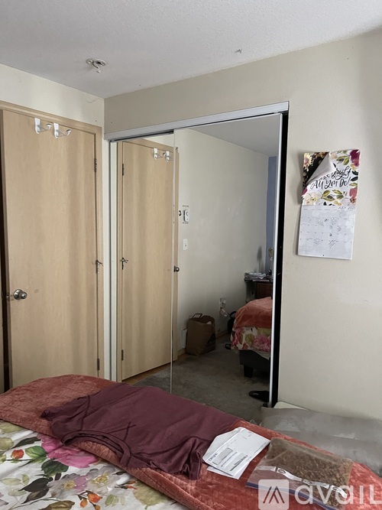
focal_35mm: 26
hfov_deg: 53.0
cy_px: 255
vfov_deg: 67.3
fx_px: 383
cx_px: 191
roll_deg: -1.8
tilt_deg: -6.1
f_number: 1.6
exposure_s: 1/37
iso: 640
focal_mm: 5.1
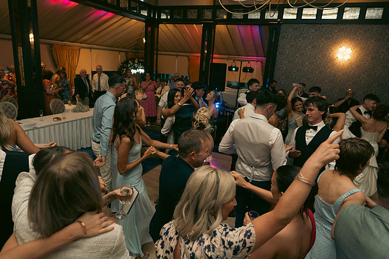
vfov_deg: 53.2
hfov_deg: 73.7
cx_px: 194
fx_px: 259
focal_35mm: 24
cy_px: 130
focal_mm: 24
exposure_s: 1/200
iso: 2500
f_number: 3.5
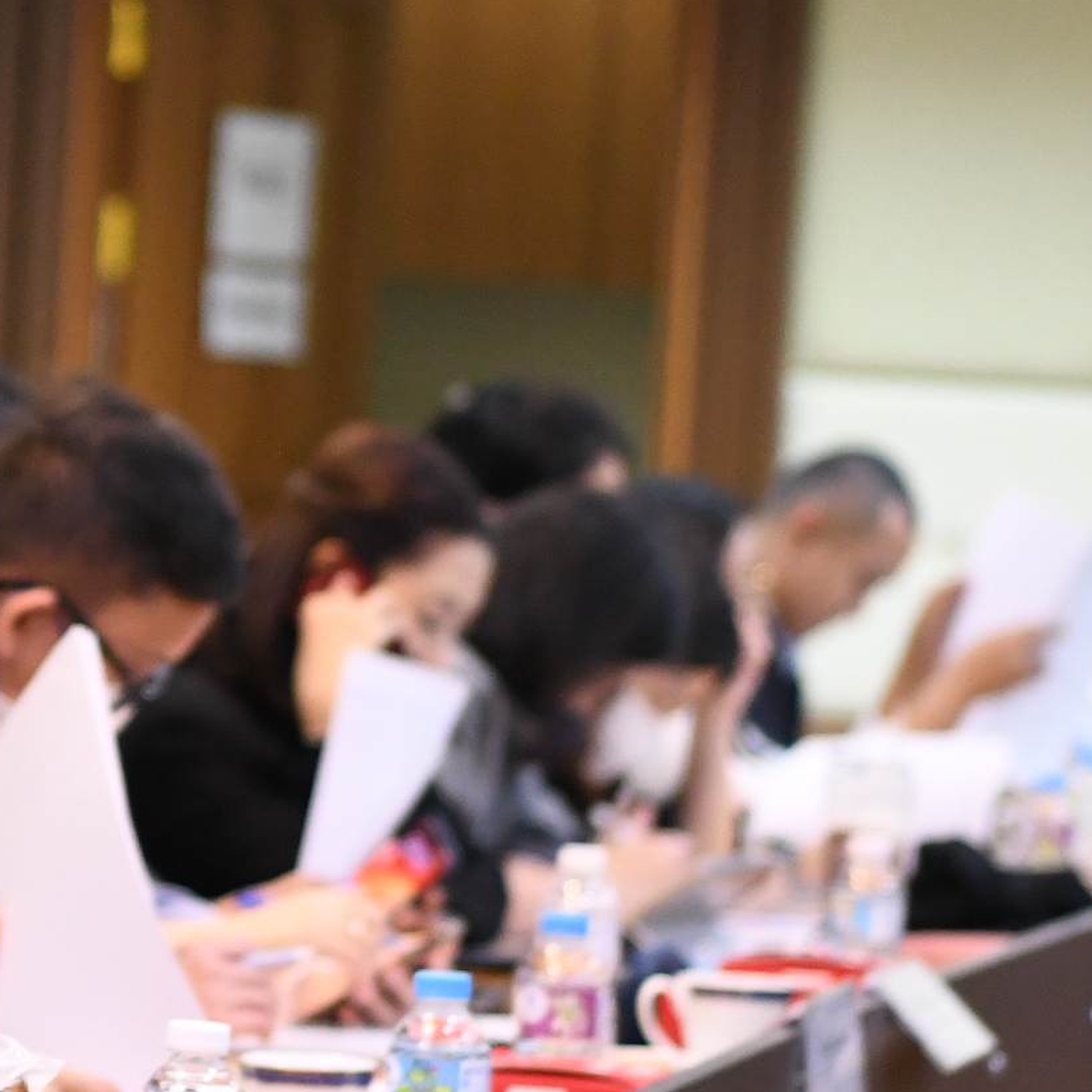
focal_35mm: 292
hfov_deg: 6.0
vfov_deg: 6.0
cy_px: 620
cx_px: -114
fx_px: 10422
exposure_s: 1/125
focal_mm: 70
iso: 2000
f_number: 2.8
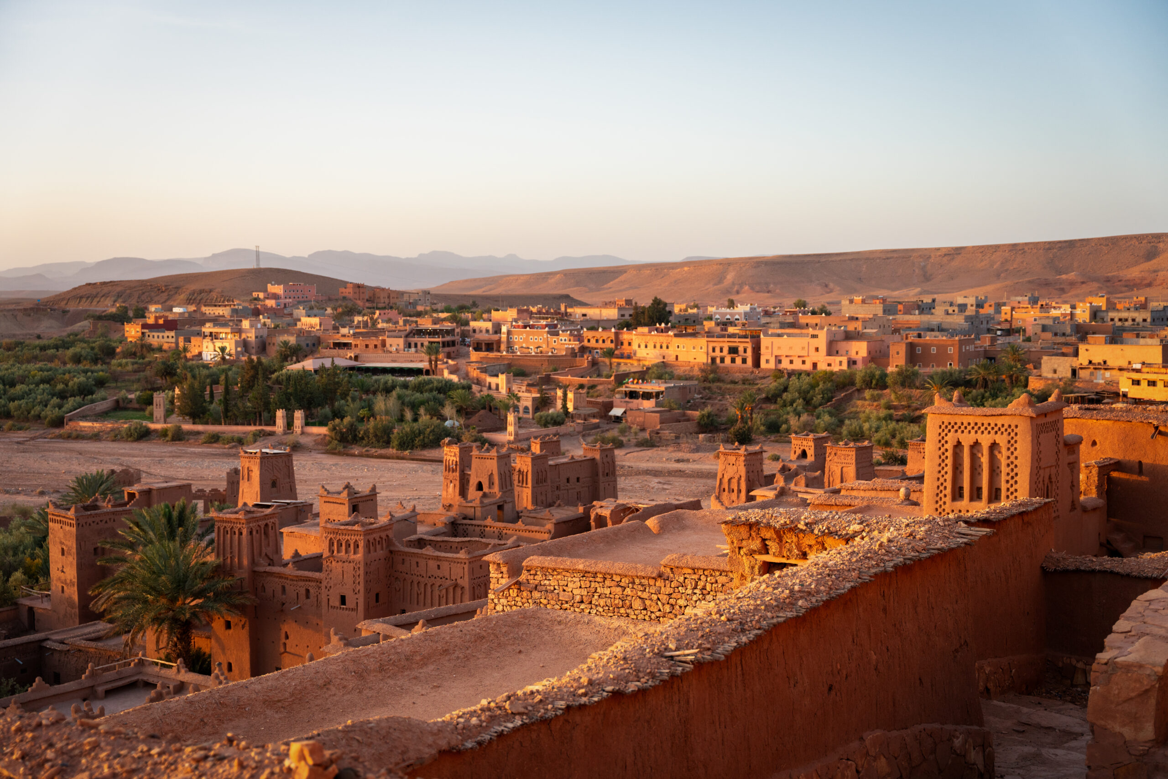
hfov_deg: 44.2
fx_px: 1438
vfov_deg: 30.3
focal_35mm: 44
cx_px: 584
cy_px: 390
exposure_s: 1/1000
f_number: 3.2
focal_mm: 44.3
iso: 500
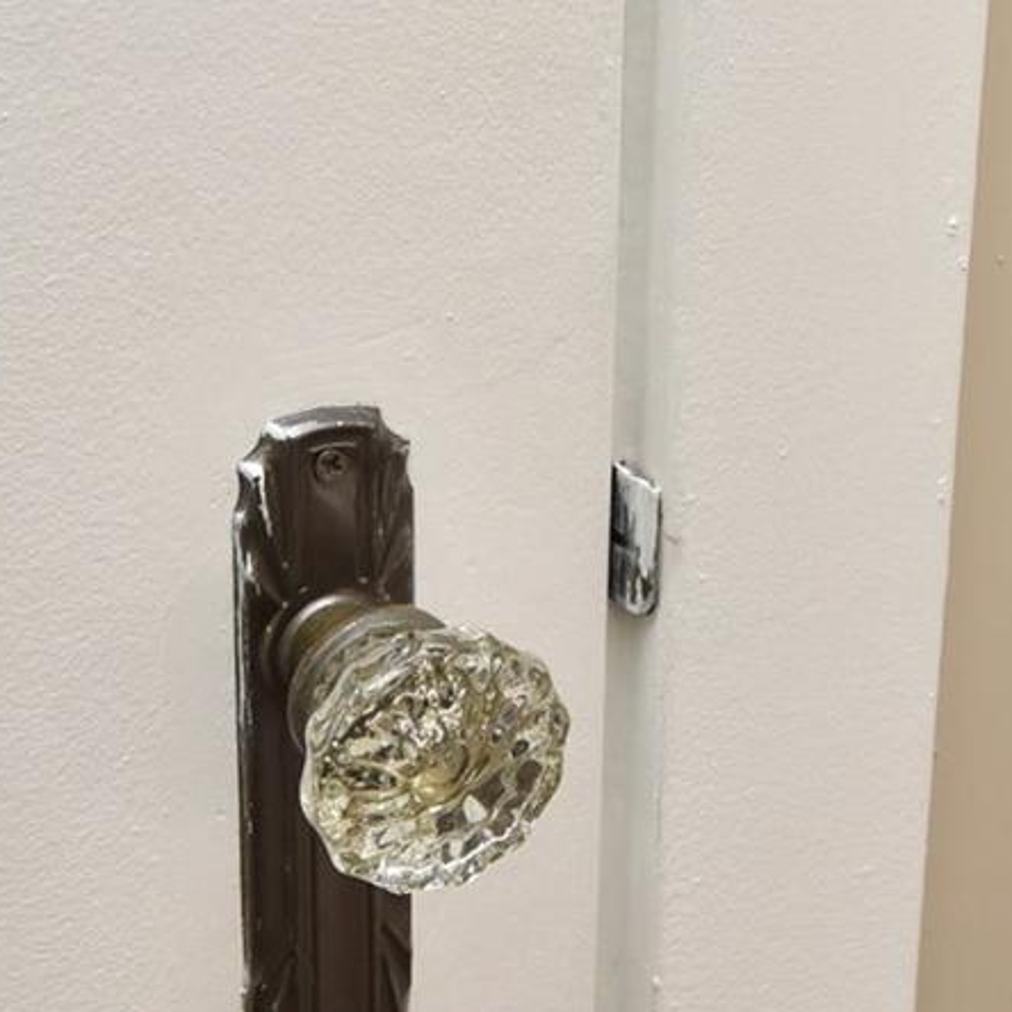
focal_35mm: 51
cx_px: 444
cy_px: 651
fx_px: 1687
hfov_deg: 33.4
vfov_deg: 33.2
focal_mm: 26
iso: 500
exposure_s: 1/60
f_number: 6.3
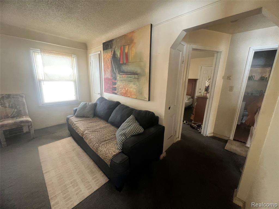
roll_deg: -2.0
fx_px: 105
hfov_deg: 106.2
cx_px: 140
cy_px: 104
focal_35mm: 13
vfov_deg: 89.9
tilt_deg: -15.0
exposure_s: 1/60
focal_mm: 1.57
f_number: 1.8
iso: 400
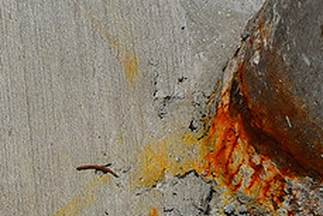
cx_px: 131
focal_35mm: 332
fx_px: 2981
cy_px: 227
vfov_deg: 4.1
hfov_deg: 6.2
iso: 200
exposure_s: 1/640
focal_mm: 46
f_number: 11
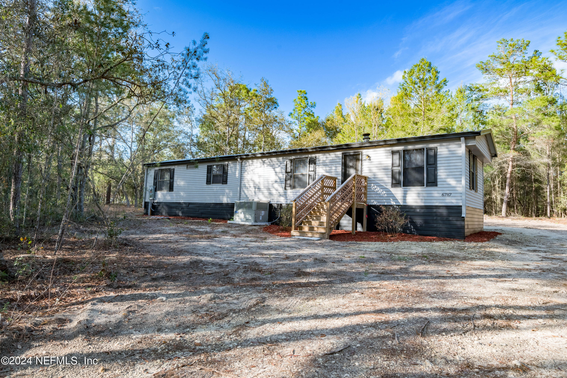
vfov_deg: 57.3
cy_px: 189
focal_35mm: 22
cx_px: 284
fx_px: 347
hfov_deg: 78.6
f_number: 8
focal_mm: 22
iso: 200
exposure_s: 1/400
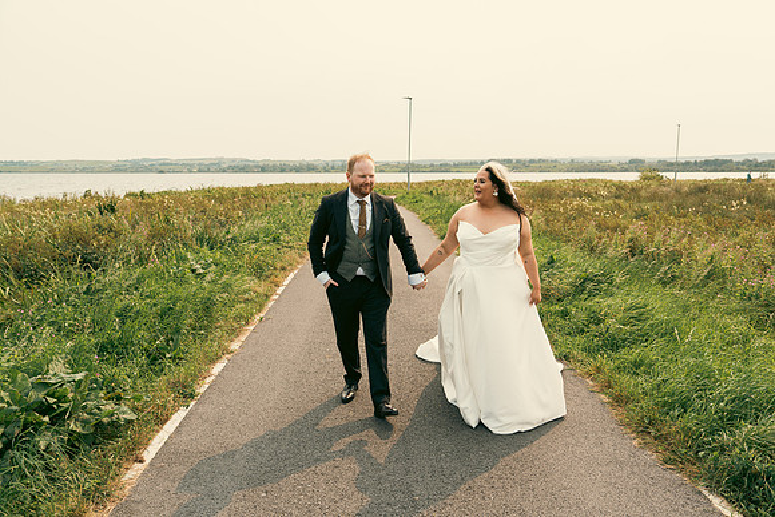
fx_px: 560
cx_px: 388
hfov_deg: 69.4
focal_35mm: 26
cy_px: 258
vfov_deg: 49.6
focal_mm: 26
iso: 125
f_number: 3.5
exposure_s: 1/500
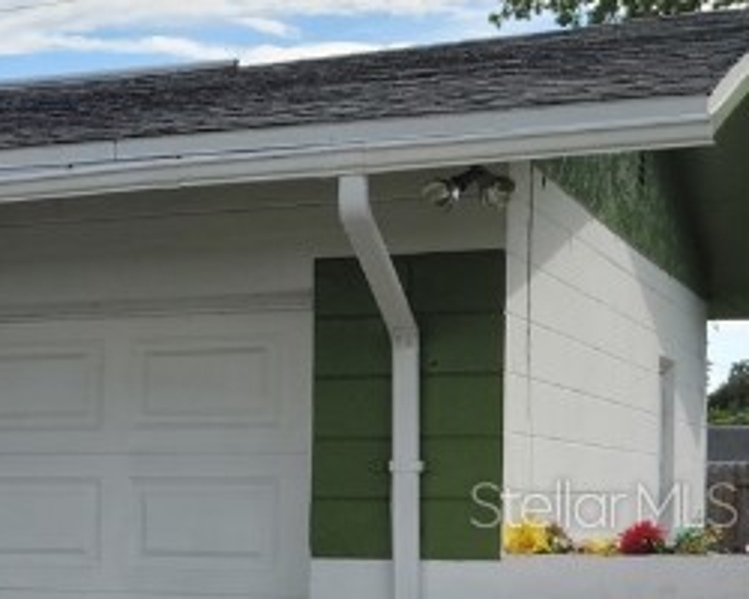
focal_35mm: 112
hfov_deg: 14.2
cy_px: 503
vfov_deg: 13.7
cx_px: -782
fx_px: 2483
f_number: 2
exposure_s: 1/736
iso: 25
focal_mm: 5.9
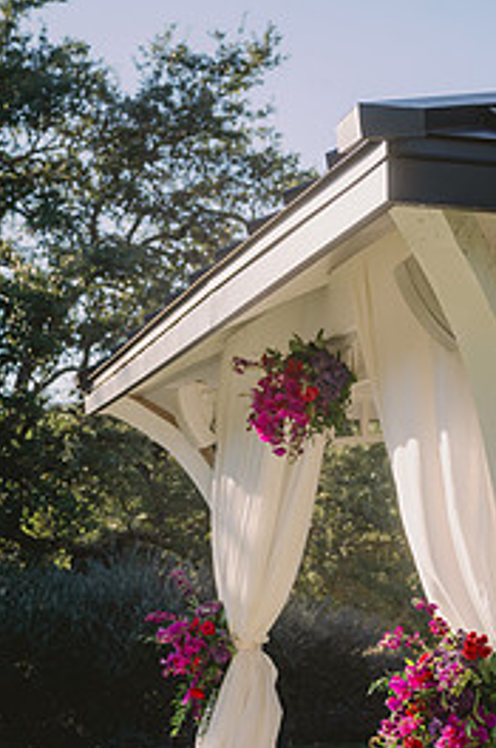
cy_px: 626
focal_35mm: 70
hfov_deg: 19.3
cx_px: 353
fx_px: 1452
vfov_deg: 28.1
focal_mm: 41
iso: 100
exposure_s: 1/800
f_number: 3.5
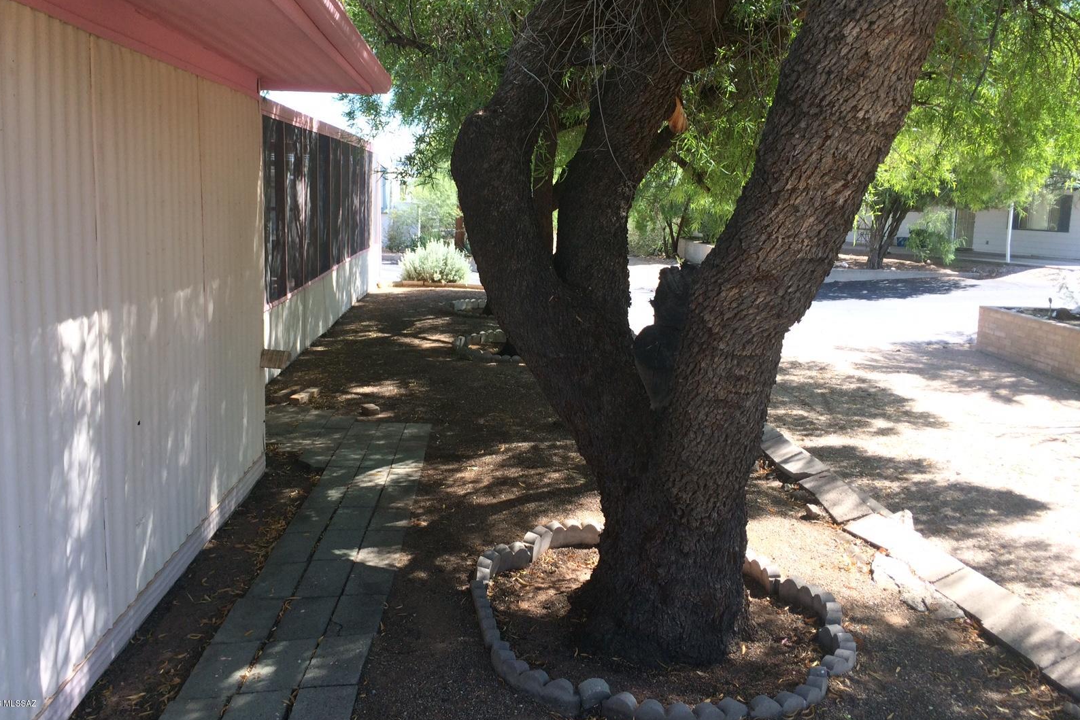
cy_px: 315
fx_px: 930
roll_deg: -1.6
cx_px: 527
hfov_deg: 60.3
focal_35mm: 31
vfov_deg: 42.3
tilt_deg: -5.5
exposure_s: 1/366
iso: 32
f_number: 2.2
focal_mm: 4.15
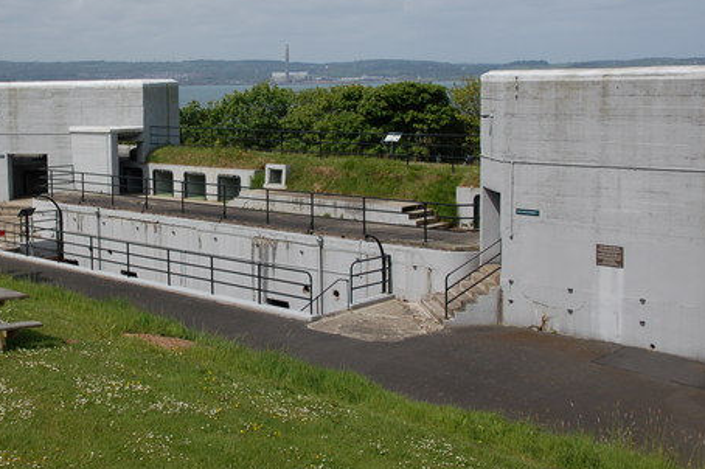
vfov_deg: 24.5
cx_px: 216
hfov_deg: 35.8
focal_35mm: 55
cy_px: 158
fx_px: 1076
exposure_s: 1/800
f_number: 8
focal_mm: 26
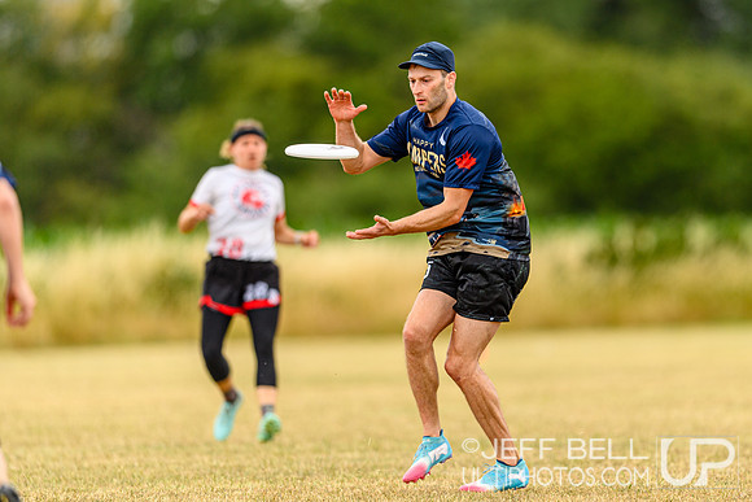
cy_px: 231
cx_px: 476
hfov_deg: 4.1
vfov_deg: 2.7
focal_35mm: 507
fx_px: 10599
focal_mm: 400
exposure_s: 1/1000
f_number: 3.2
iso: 110
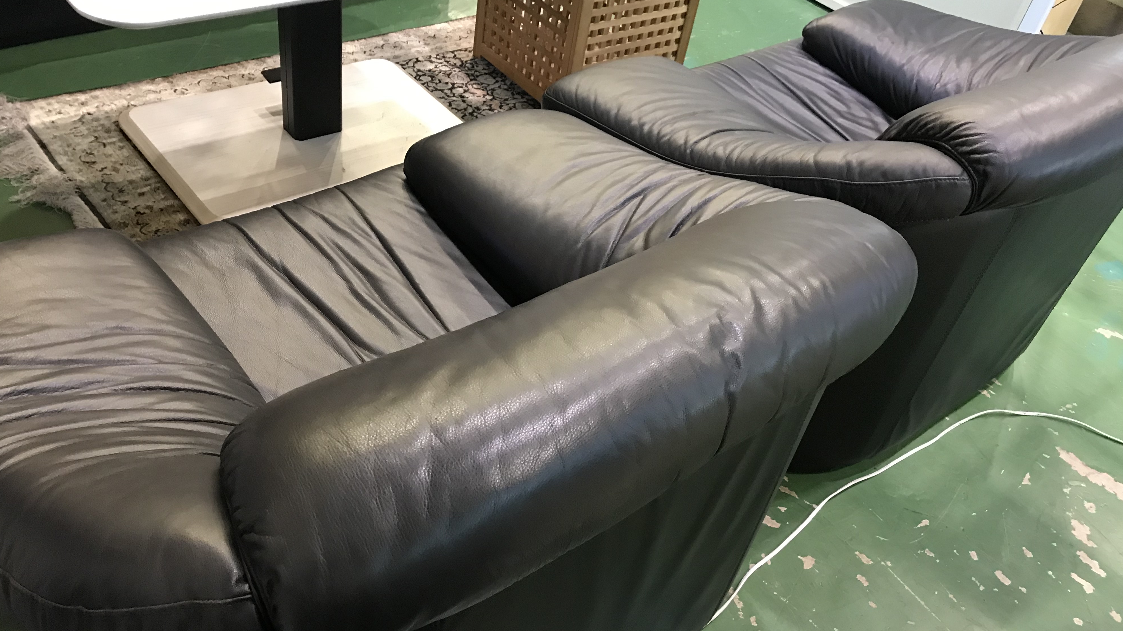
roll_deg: -12.6
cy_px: 370
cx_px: 564
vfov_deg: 37.7
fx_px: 923
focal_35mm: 31
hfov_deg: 62.6
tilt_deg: -43.6
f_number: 1.8
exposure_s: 1/17
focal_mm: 3.99
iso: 100
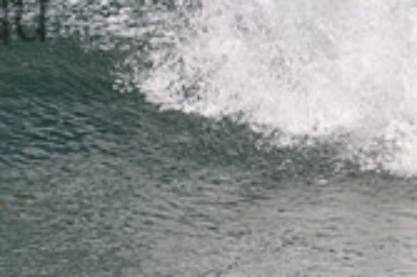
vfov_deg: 0.5
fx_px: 32146
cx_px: -217
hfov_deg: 0.7
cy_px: -16
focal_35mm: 2778
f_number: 11
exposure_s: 1/2000
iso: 1250
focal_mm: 800
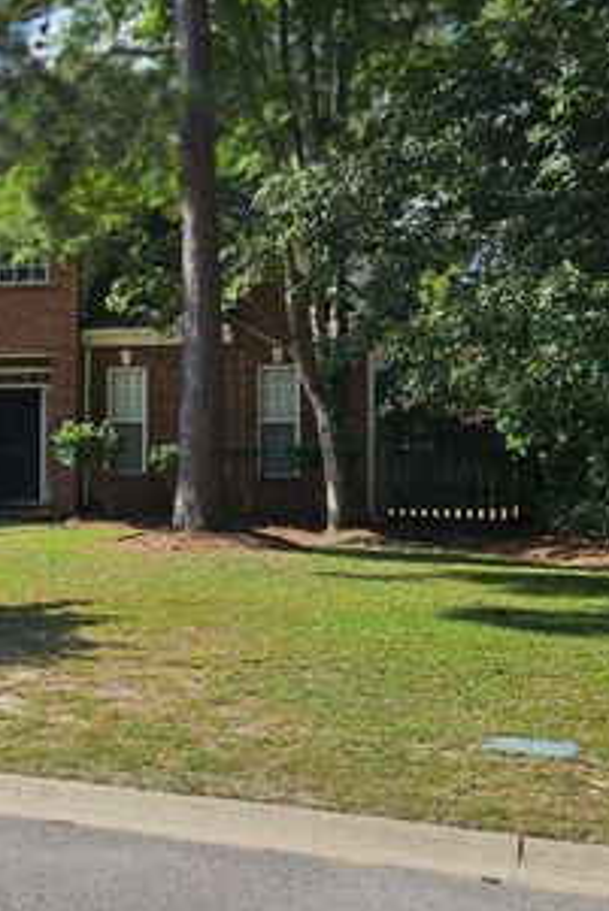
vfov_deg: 37.5
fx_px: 1343
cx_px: -70
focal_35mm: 53
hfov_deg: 23.8
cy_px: 449
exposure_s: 1/1794
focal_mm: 5.4
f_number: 1.8
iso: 25
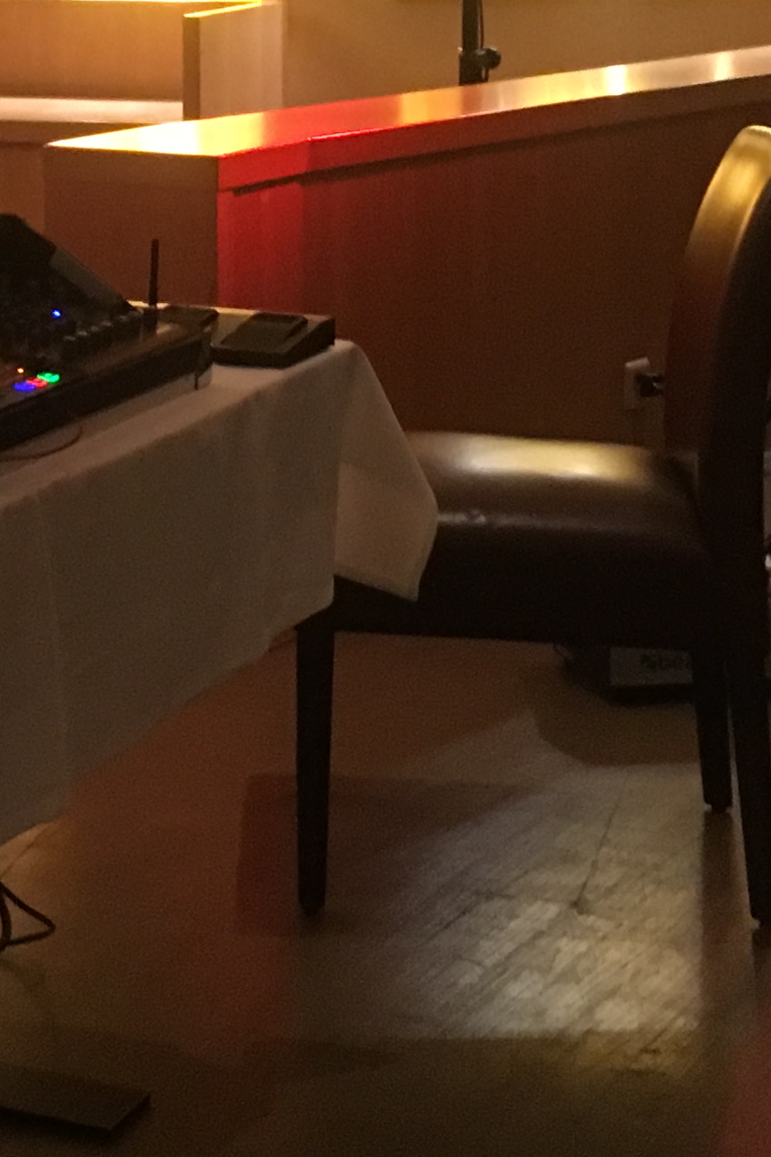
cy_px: 167
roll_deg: +0.6
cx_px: -42
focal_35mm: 95
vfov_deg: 21.1
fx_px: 3052
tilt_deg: -6.2
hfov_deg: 14.1
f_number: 2.2
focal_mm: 4.15
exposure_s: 1/17
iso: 200
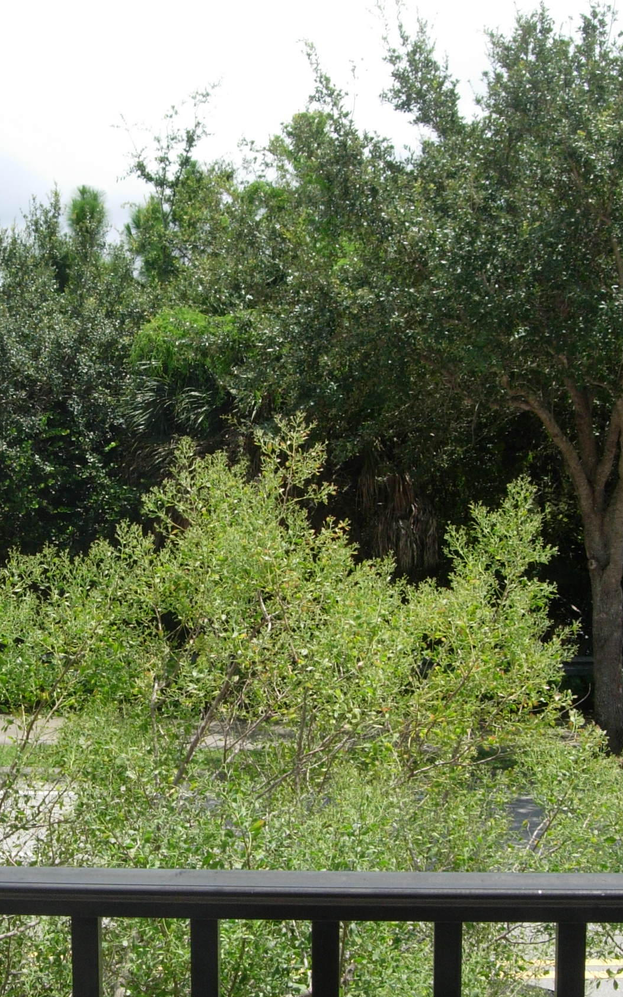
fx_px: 1820
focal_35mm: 67
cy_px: 558
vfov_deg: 30.6
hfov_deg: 19.3
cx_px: 142
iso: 64
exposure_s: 1/384
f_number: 4.9
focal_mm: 8.5
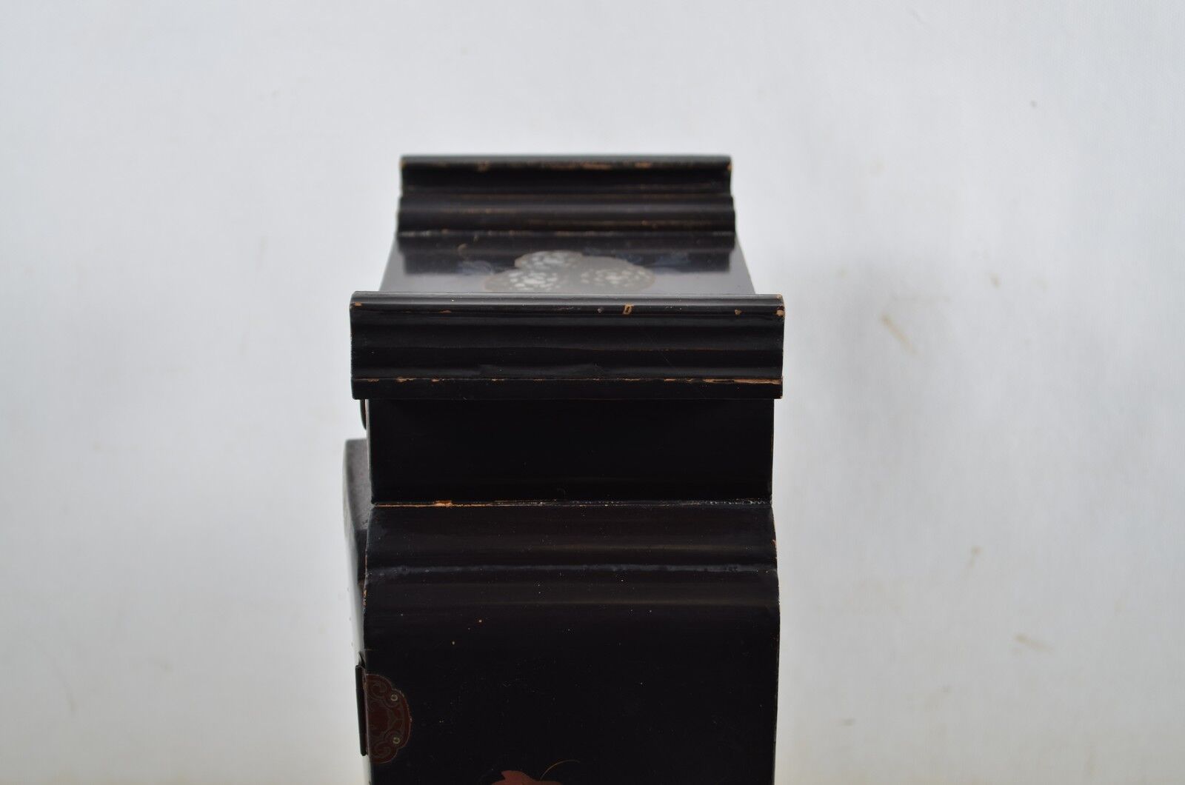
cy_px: 392
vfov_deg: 20.1
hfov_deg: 29.9
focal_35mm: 68
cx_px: 592
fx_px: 2217
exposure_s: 1/40
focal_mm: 45
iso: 100
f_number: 5.3
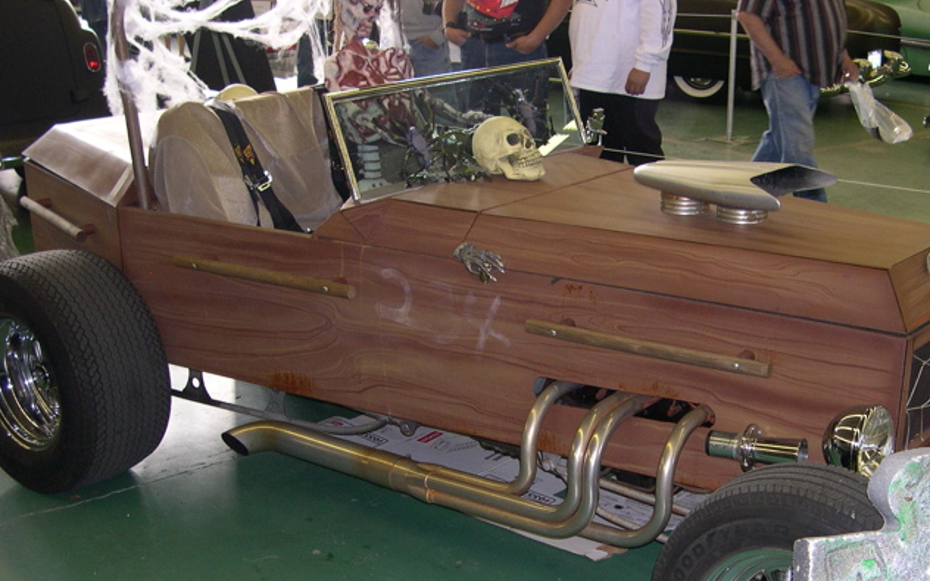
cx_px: 572
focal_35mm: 51
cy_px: 399
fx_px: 1293
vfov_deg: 25.2
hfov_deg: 39.3
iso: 171
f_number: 2.8
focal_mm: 8
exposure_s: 1/60
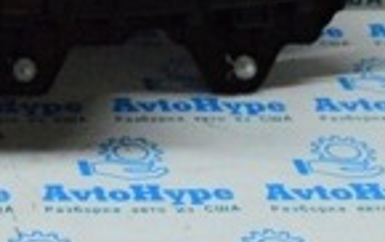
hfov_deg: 11.8
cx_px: -234
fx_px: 1767
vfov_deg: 7.6
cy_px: -214
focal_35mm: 168
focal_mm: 25
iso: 6400
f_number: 6.3
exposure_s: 1/500
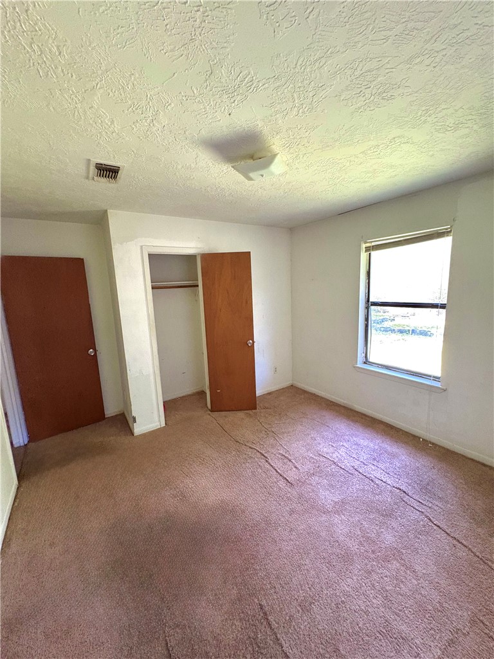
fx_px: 266
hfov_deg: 85.7
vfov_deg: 102.1
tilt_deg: -7.7
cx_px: 247
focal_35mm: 14
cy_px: 330
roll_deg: +1.5
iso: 640
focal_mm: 2.22
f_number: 2.2
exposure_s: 1/60
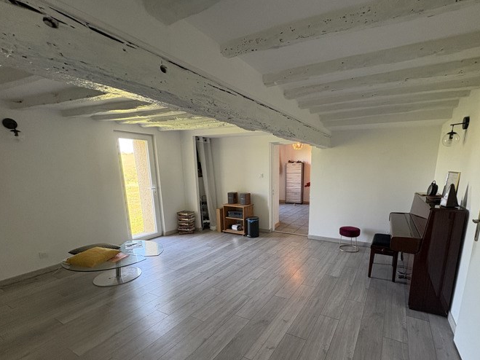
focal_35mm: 17
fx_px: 236
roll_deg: +0.8
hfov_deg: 90.5
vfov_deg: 73.8
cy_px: 217
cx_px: 273
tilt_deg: -13.6
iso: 250
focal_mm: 2.22
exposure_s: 1/60
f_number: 2.2
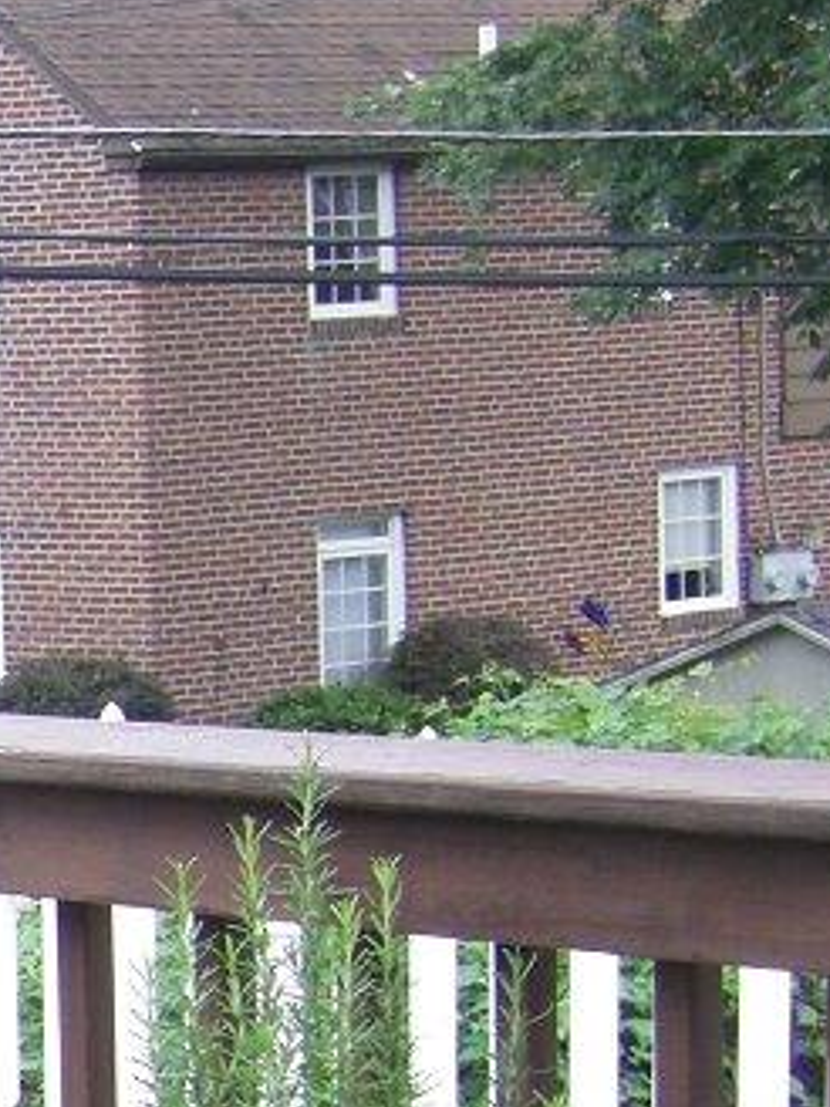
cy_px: 1377
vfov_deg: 11.6
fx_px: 5339
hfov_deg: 8.5
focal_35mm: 167
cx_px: -793
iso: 64
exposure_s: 1/100
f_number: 3.5
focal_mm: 6.3
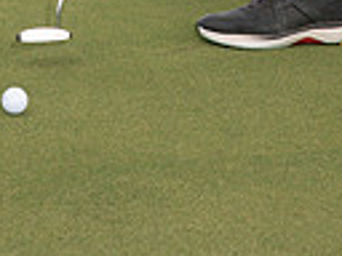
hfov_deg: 9.0
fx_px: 2164
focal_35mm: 219
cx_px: 53
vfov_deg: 6.5
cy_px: -336
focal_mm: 65
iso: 160
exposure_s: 1/250
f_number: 6.3
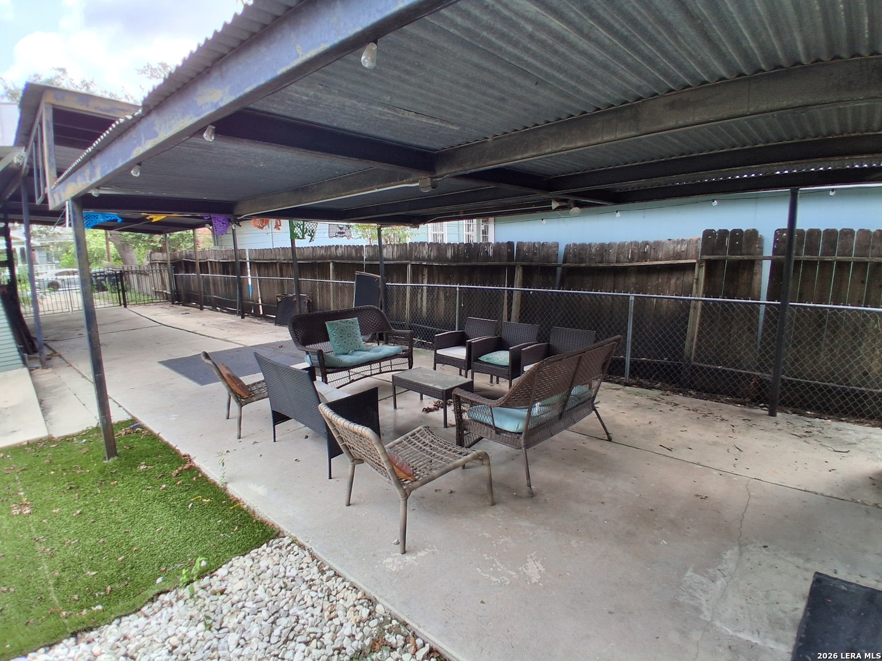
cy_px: 330
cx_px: 441
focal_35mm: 17
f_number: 2.2
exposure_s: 1/133
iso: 50
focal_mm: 1.4
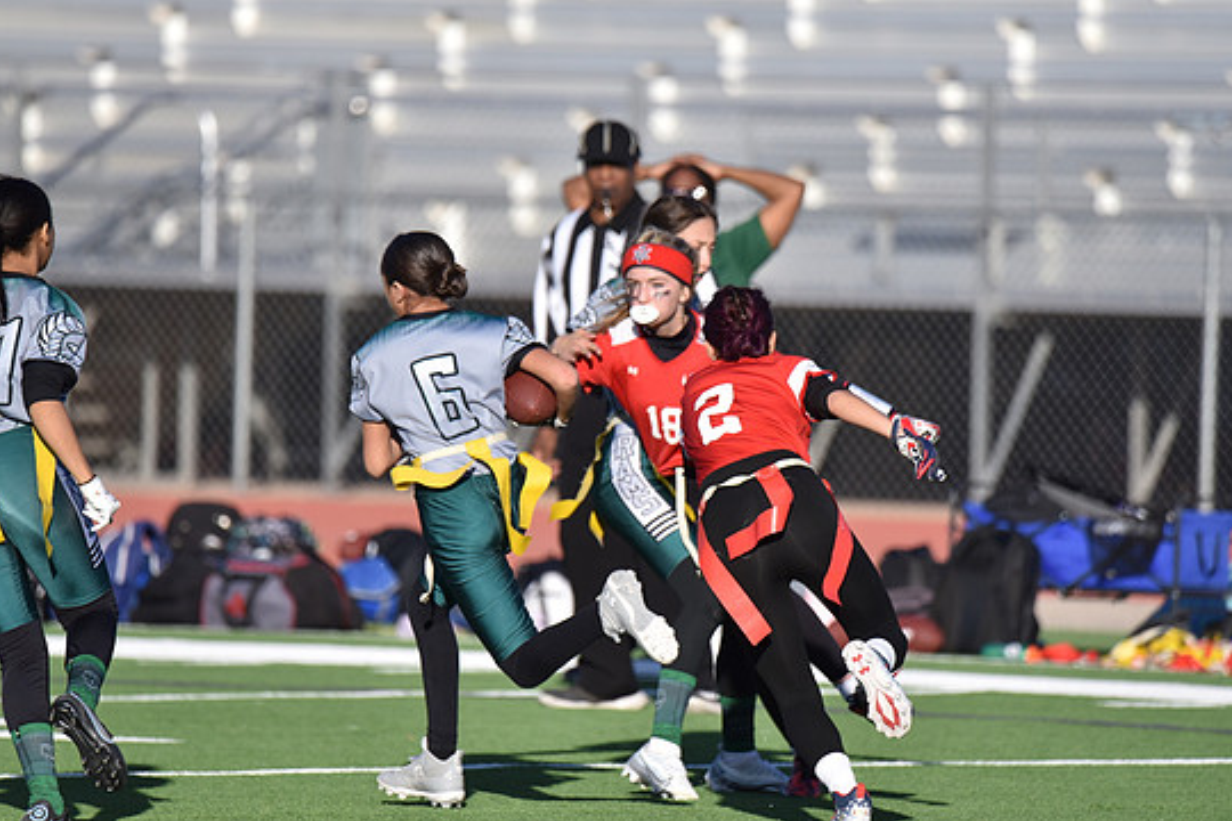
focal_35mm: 591
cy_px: 403
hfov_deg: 3.5
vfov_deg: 2.3
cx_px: 653
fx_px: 20224
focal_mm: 550
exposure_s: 1/4000
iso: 900
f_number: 6.3
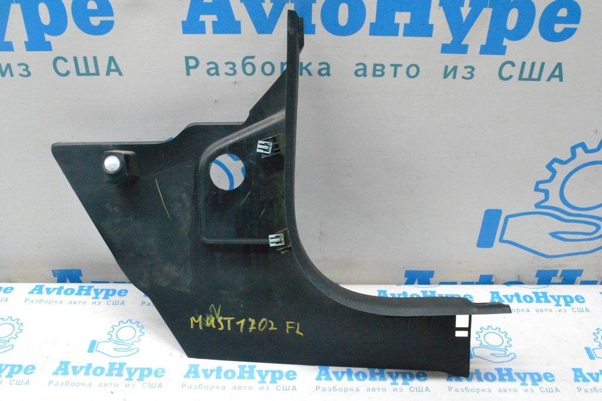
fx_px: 602
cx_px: 301
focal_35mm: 36
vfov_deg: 36.9
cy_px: 200
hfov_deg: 53.1
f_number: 9
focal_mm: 24
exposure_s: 1/160
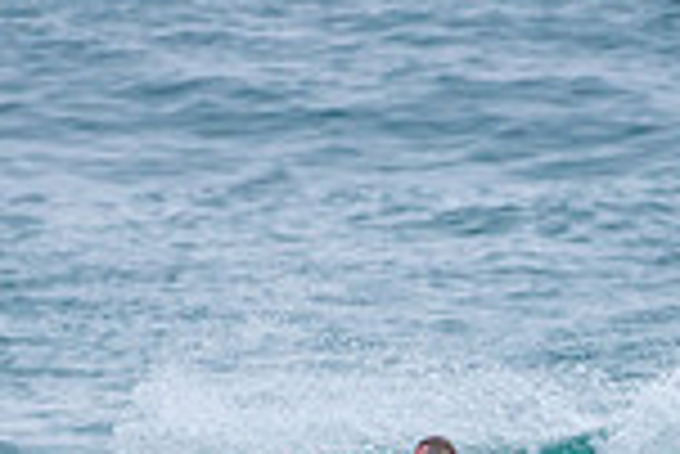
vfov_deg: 0.7
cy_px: 627
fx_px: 36395
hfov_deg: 1.1
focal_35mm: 1925
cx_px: 365
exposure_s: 1/1000
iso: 360
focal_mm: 500
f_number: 5.6
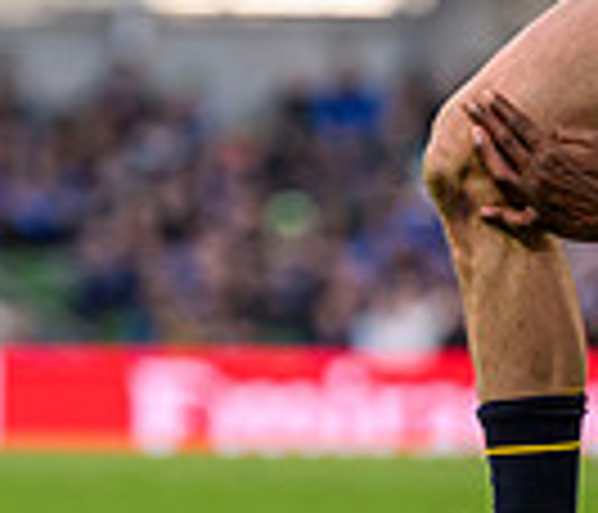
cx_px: 632
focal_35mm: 1027
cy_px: -6
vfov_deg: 1.6
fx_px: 18694
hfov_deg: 1.8
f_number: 3.5
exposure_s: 1/1600
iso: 1250
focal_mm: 200
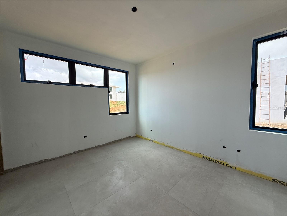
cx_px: 144
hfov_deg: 102.1
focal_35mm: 14
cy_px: 108
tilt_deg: -4.4
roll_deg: +0.0
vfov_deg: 85.7
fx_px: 116
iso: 80
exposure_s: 1/99
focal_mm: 2.22
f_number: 2.2
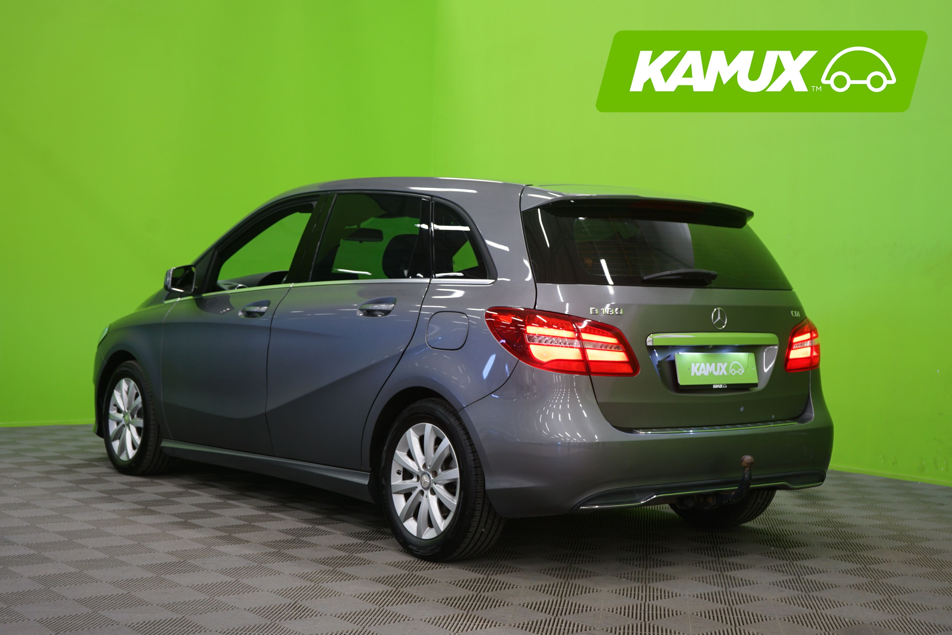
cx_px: 476
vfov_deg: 27.0
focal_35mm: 50
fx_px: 1322
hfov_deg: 39.6
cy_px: 318
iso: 400
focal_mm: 50
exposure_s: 1/8
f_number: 5
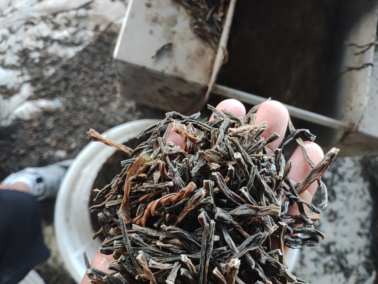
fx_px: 284
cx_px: 189
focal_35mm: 26
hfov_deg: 67.3
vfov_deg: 53.1
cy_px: 142
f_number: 1.8
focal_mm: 4.26
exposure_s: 1/33.3
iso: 1081
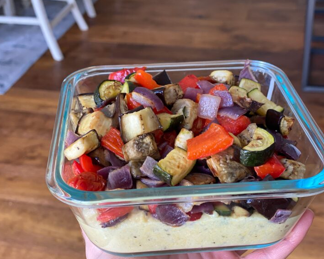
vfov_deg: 27.6
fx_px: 527
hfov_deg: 34.1
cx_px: 172
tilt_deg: -33.9
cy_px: 130
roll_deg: +2.4
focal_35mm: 55
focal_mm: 6
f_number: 2
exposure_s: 1/122
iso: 125
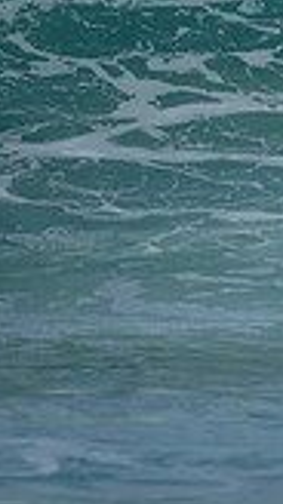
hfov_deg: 0.4
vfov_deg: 0.7
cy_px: -51
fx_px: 39583
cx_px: 668
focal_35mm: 2961
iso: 200
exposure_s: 1/2500
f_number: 6.3
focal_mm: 800
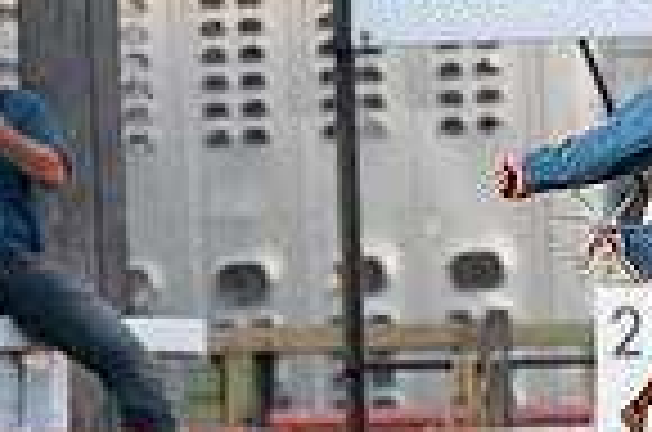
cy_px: 671
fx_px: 18306
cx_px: 991
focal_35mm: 1013
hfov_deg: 2.0
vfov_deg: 1.4
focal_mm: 200
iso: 1000
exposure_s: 1/1250
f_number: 5
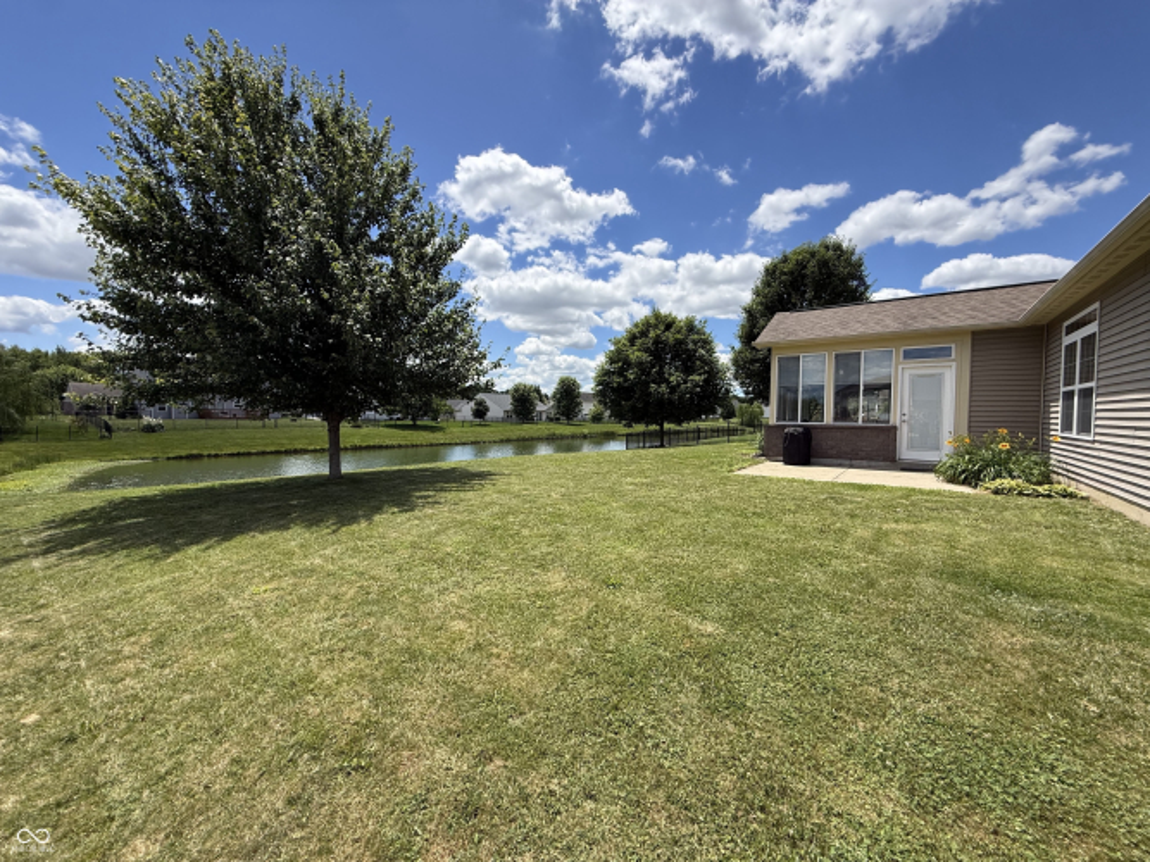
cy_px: 431
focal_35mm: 14
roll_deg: -0.7
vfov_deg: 85.7
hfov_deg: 102.1
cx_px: 575
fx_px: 465
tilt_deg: -1.8
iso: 50
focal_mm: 2.22
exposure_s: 1/2320
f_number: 2.2
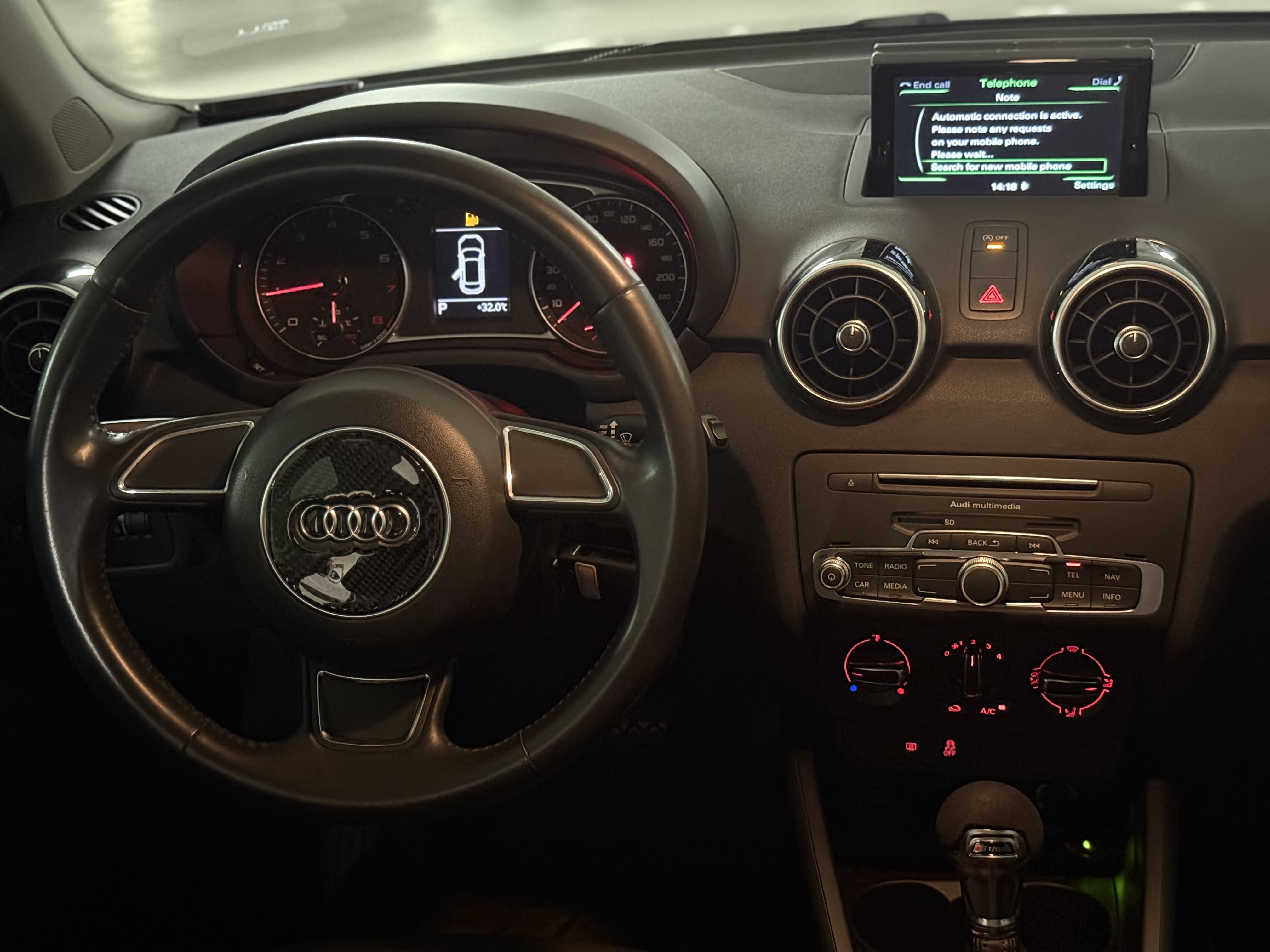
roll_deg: +4.1
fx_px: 1761
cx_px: 635
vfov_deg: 30.3
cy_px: 476
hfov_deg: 39.7
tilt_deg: -23.8
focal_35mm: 48
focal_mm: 6.76
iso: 1600
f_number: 1.78
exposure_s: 1/15
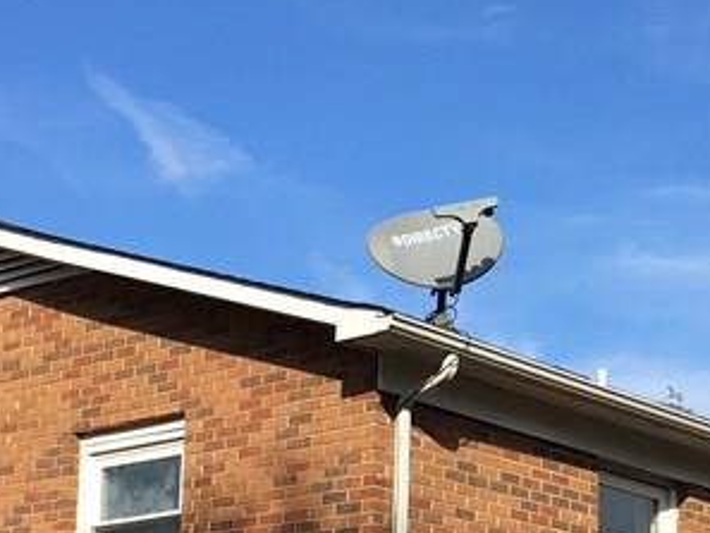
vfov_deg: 14.5
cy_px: 562
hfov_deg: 19.5
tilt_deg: +10.7
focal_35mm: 100
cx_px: 535
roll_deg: -0.5
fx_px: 2052
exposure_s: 1/1326
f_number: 2.2
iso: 25
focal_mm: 4.15
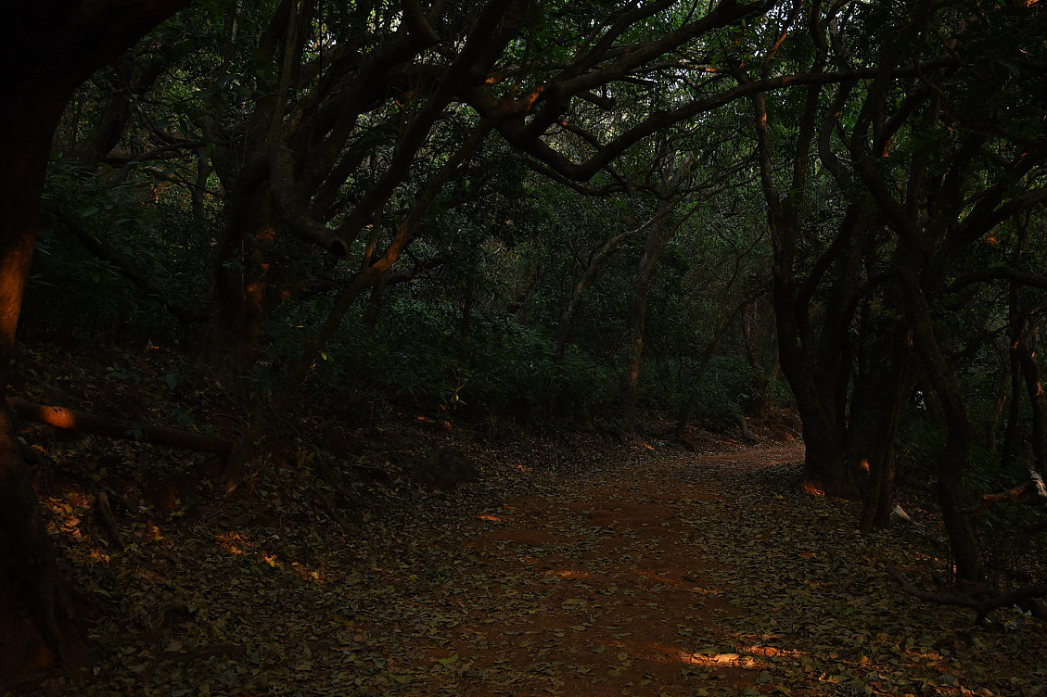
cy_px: 402
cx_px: 657
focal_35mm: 34
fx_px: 988
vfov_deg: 38.8
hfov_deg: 55.1
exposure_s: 1/200
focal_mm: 24
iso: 1000
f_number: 5
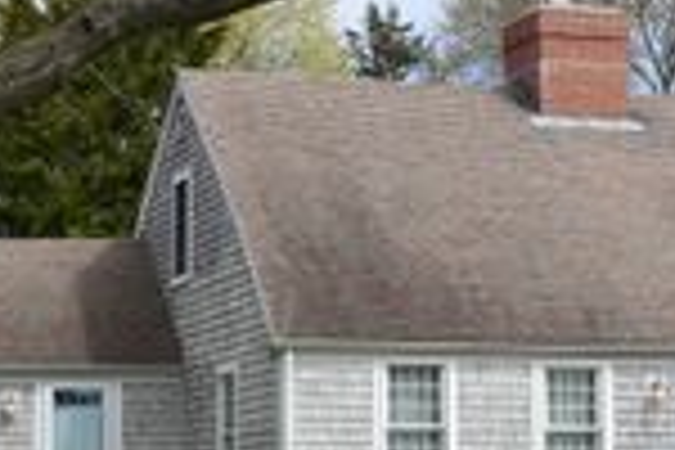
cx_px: 238
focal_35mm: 120
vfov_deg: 11.4
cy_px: 340
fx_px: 2250
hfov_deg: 17.0
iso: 100
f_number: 9
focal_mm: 24
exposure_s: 1/160
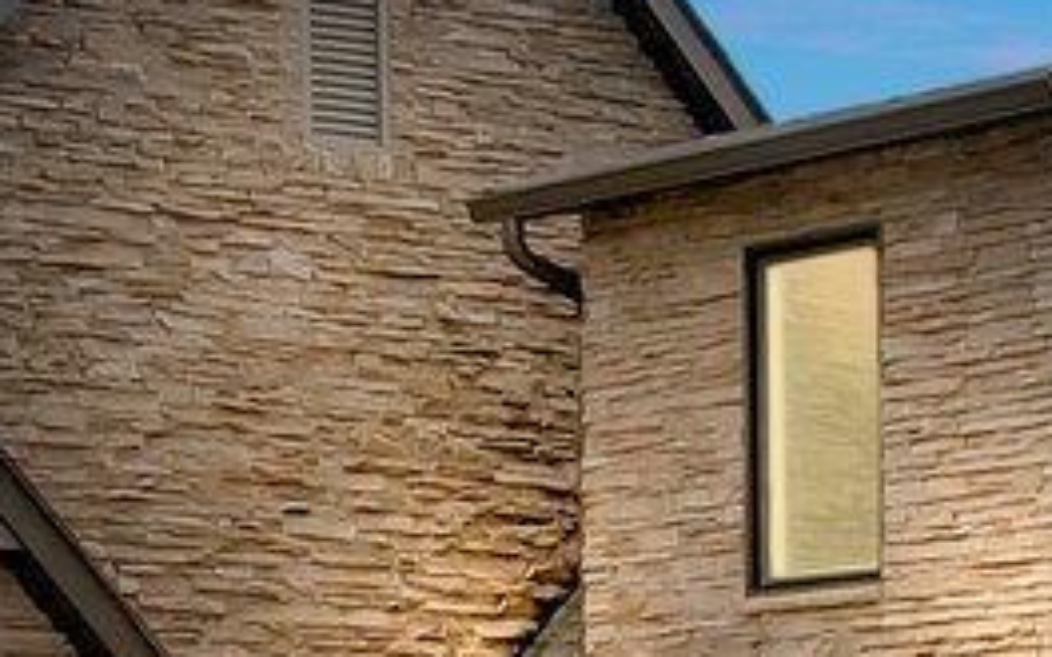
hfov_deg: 12.6
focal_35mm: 166
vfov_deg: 7.7
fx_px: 4759
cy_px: 1005
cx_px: 562
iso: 400
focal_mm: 21
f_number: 8
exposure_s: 1/1000
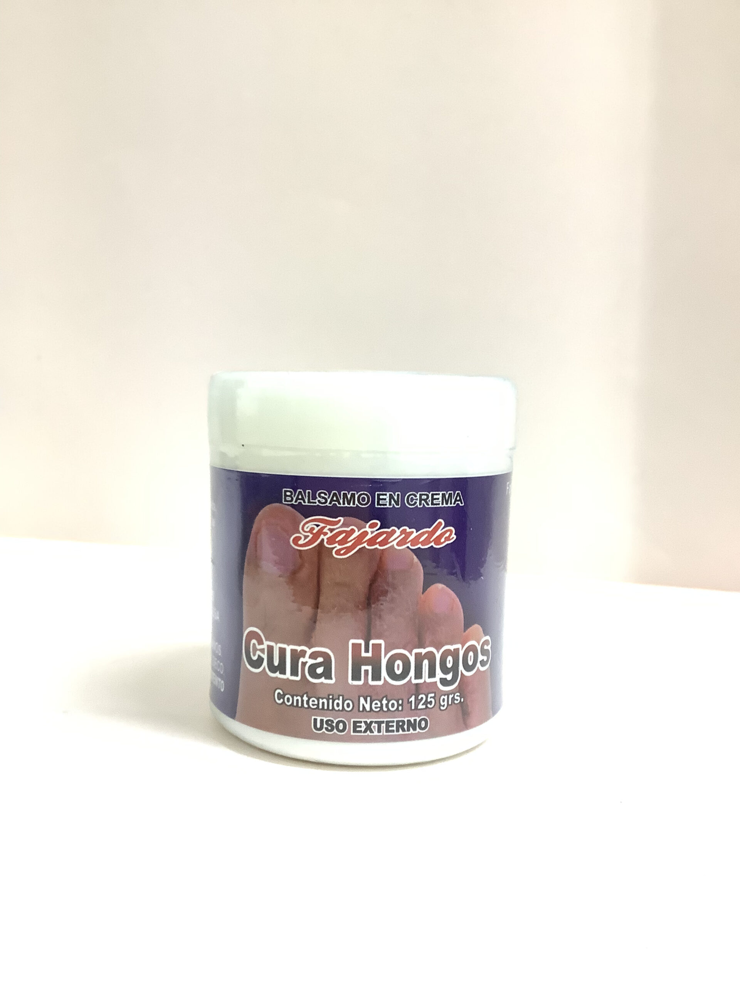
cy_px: 494
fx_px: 884
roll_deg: -0.9
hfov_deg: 45.4
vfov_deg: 58.4
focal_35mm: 31
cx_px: 370
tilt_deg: -6.9
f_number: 2.4
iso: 250
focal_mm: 3.3
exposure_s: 1/60
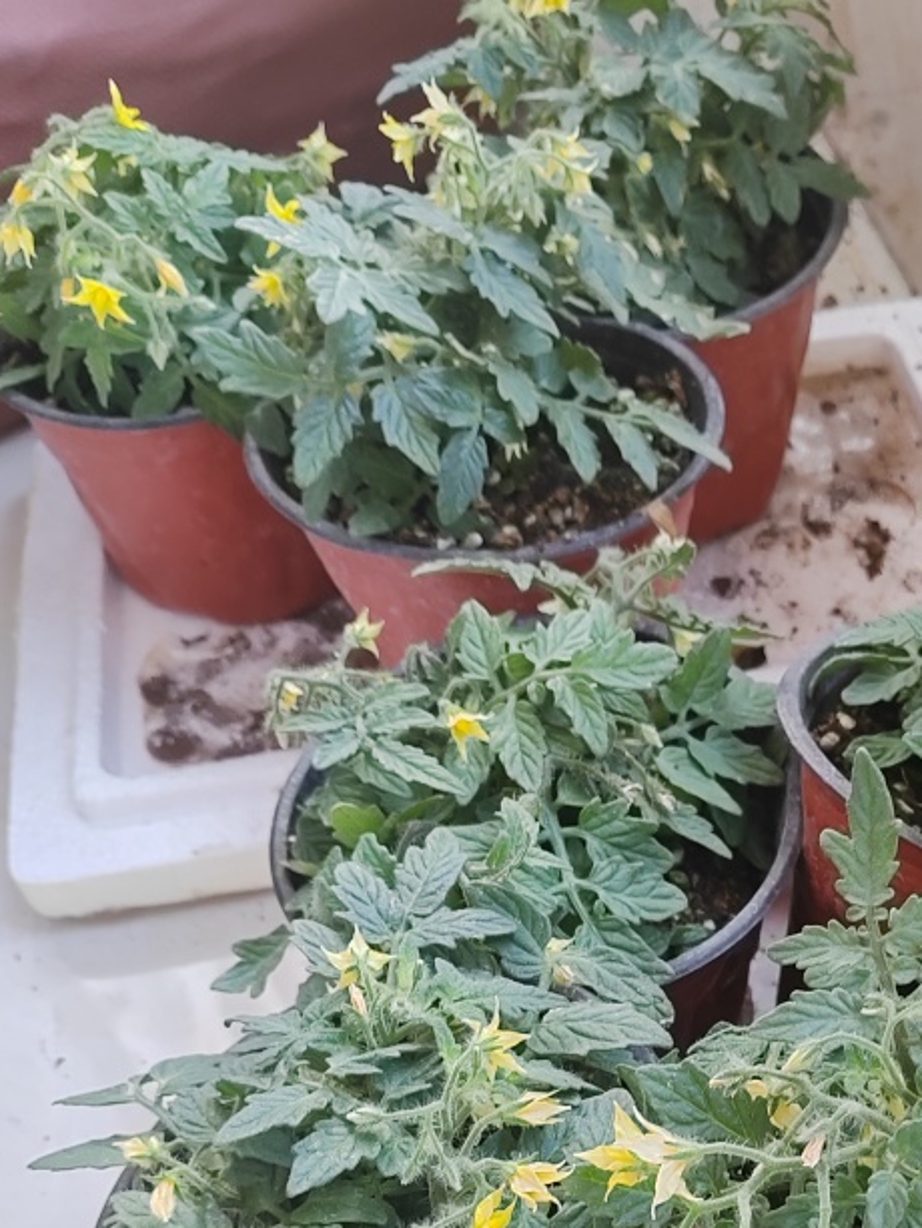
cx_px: 756
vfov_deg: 38.2
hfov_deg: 30.1
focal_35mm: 47
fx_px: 1669
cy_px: 1059
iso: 320
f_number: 1.9
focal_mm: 5.52
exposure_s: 1/100
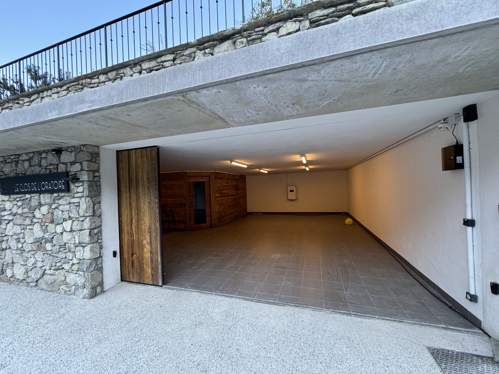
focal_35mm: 14
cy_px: 187
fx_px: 202
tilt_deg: -0.2
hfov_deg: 102.1
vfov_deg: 85.7
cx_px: 250
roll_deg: +0.4
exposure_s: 1/100
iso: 100
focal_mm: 2.22
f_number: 2.2
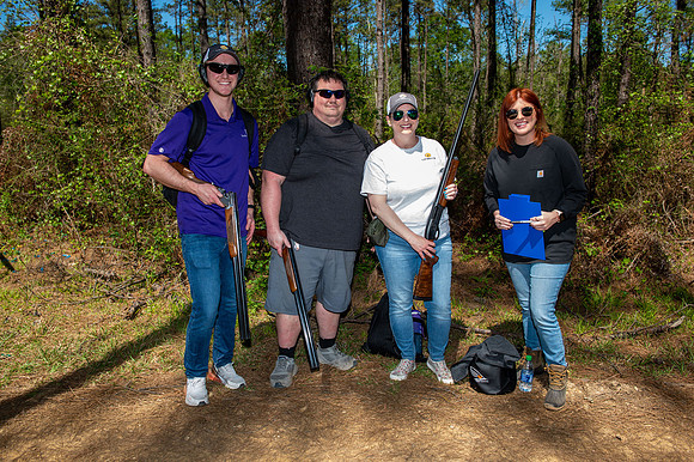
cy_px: 231
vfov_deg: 47.9
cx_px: 347
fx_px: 520
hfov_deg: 67.4
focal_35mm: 27
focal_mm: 27
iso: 50
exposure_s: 1/250
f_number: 5.6
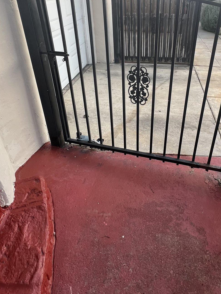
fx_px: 196
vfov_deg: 70.9
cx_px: 124
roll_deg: +1.2
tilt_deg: -25.5
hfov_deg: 58.7
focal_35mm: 23
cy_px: 89
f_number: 1.8
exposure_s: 1/99
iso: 40
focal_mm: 1.57
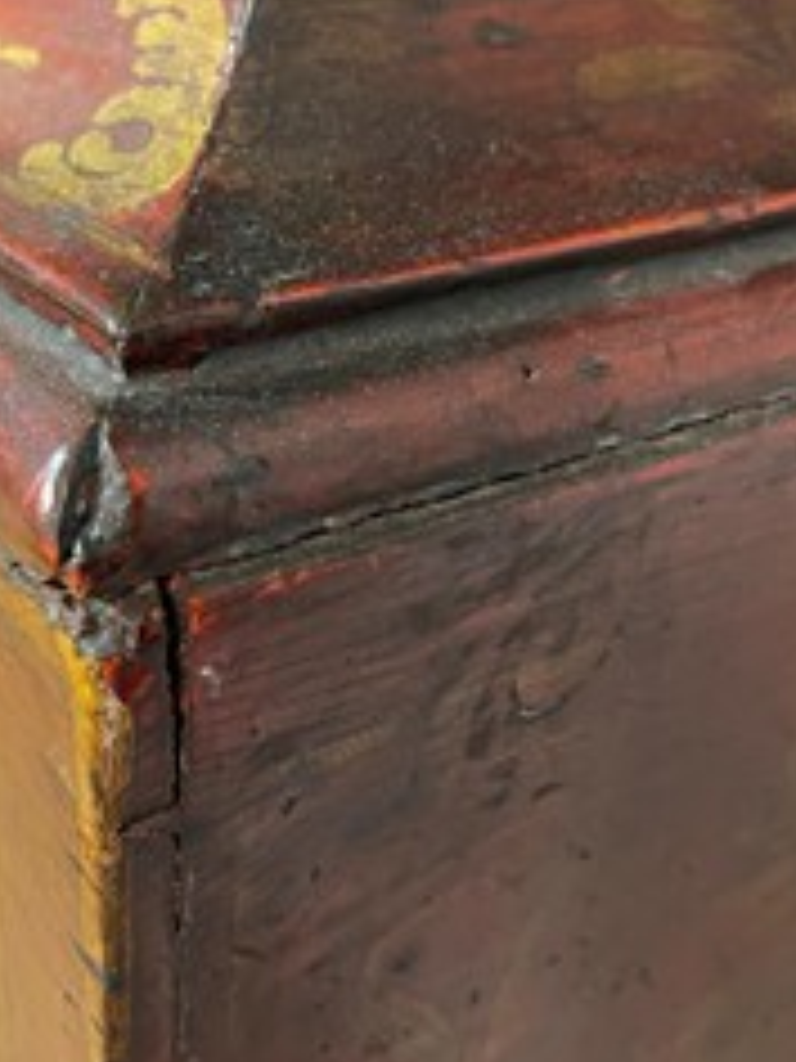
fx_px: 1349
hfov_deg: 32.0
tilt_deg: -26.8
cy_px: 464
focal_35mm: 44
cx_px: 157
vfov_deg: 42.9
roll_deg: -0.8
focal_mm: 5.1
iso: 320
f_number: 1.6
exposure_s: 1/50
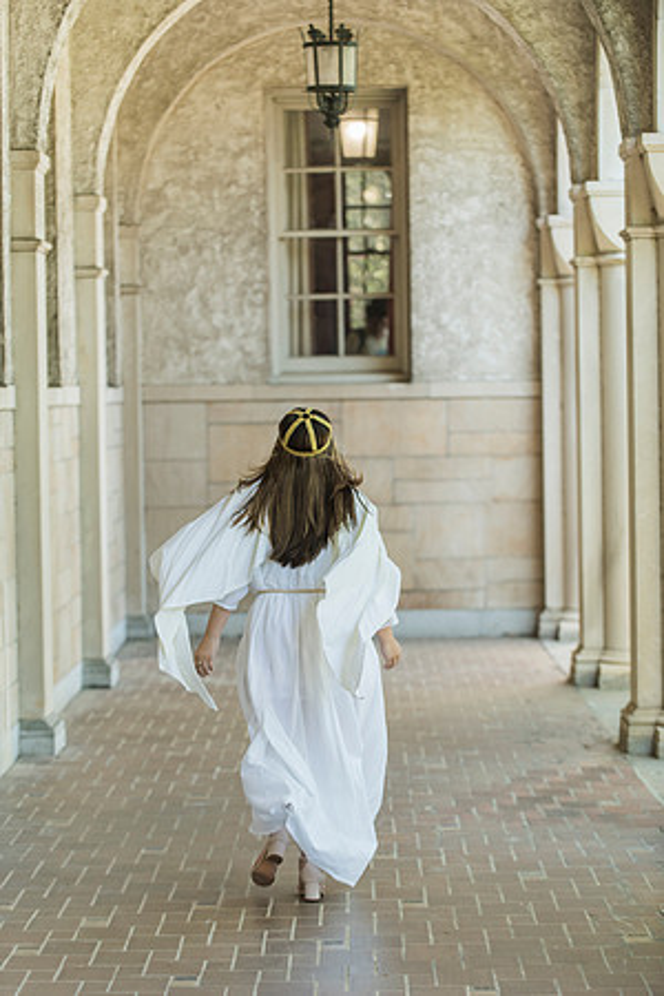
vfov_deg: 18.6
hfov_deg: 12.5
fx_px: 3043
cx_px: 332
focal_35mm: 110
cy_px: 498
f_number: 3.5
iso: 320
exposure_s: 1/250
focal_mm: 110
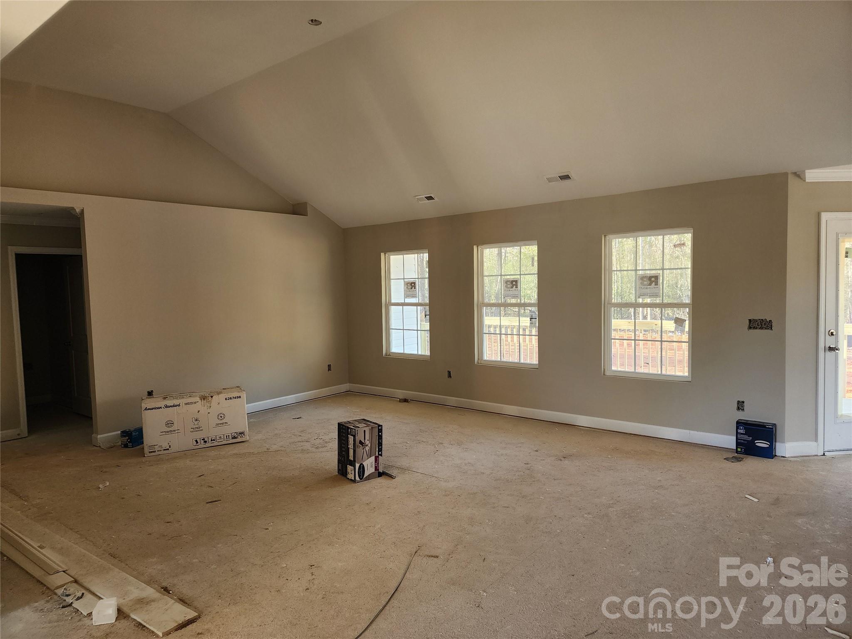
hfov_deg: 73.9
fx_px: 566
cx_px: 426
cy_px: 320
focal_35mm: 23
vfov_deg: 58.9
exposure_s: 1/120
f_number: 1.8
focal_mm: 6.4
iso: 160
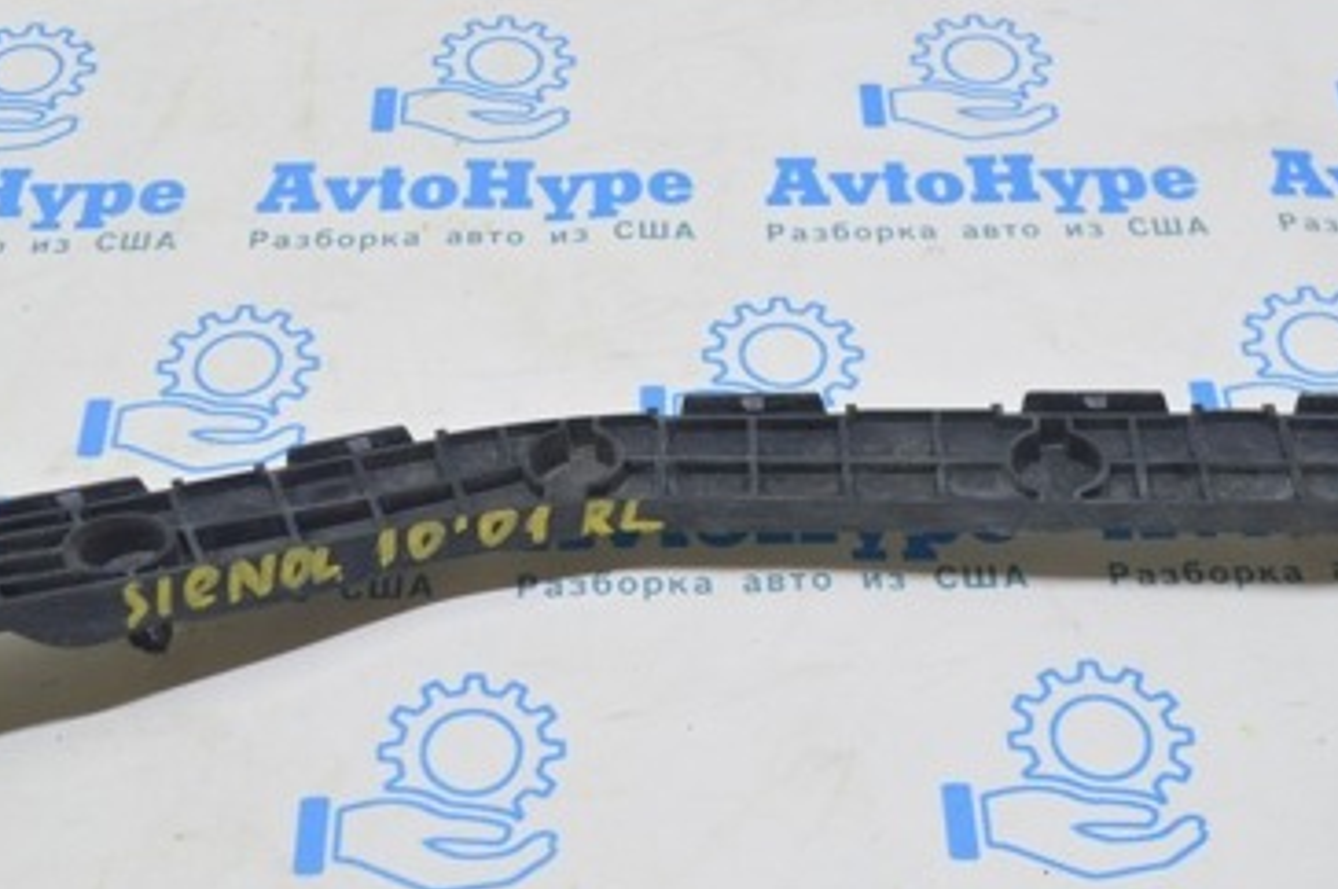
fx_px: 2154
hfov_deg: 34.5
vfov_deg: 23.3
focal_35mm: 58
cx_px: 658
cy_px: 395
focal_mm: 22
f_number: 5.6
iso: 400
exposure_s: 1/20
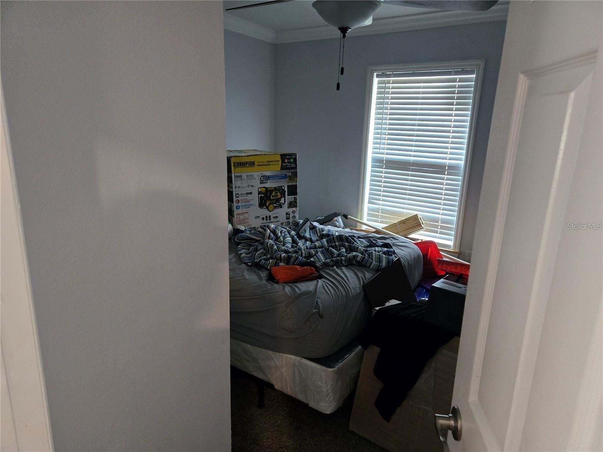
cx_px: 302
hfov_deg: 73.9
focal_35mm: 23
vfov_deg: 58.9
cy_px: 226
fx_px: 401
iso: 800
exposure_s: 1/60
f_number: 1.8
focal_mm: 5.4
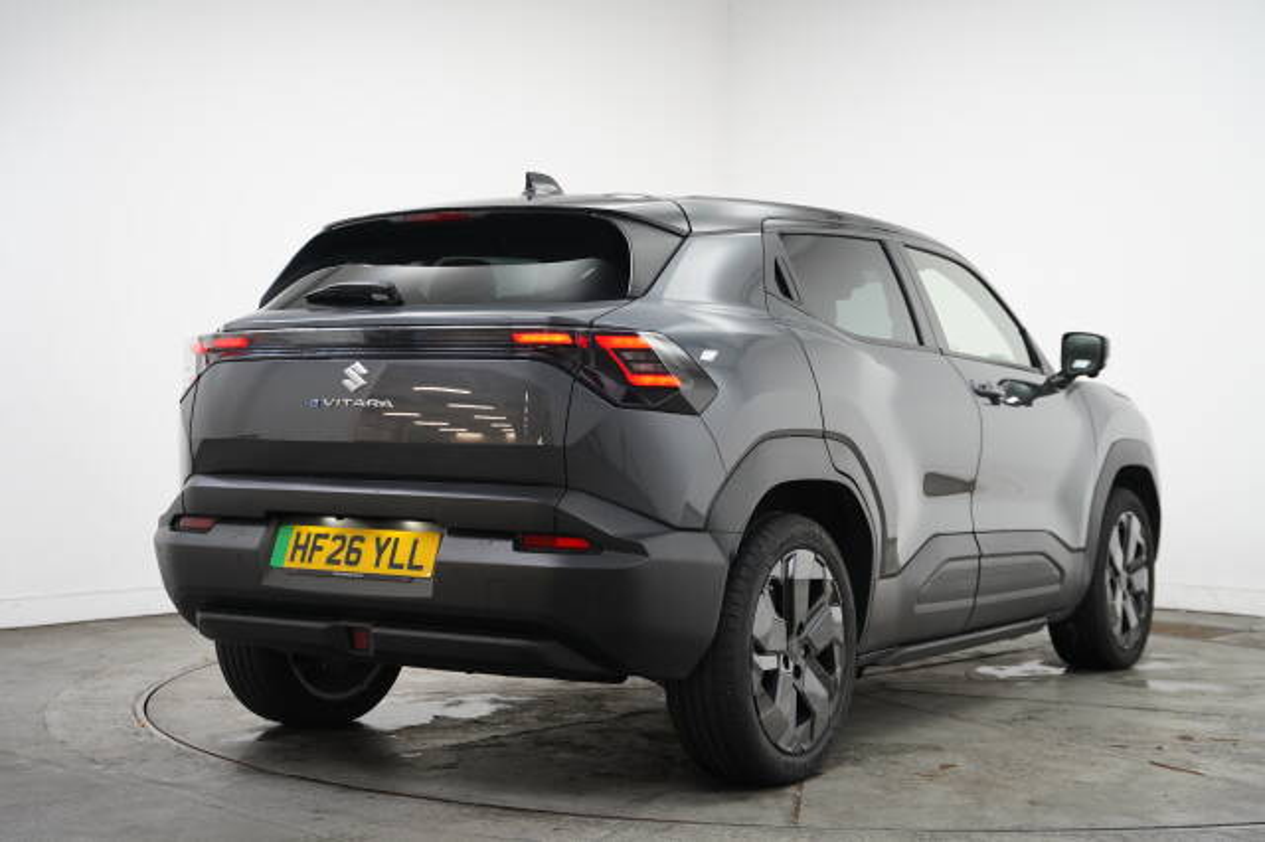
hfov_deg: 38.8
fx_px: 1795
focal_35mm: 51
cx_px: 632
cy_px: 421
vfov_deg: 26.4
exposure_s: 1/160
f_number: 3.2
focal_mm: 51.1
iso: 1600
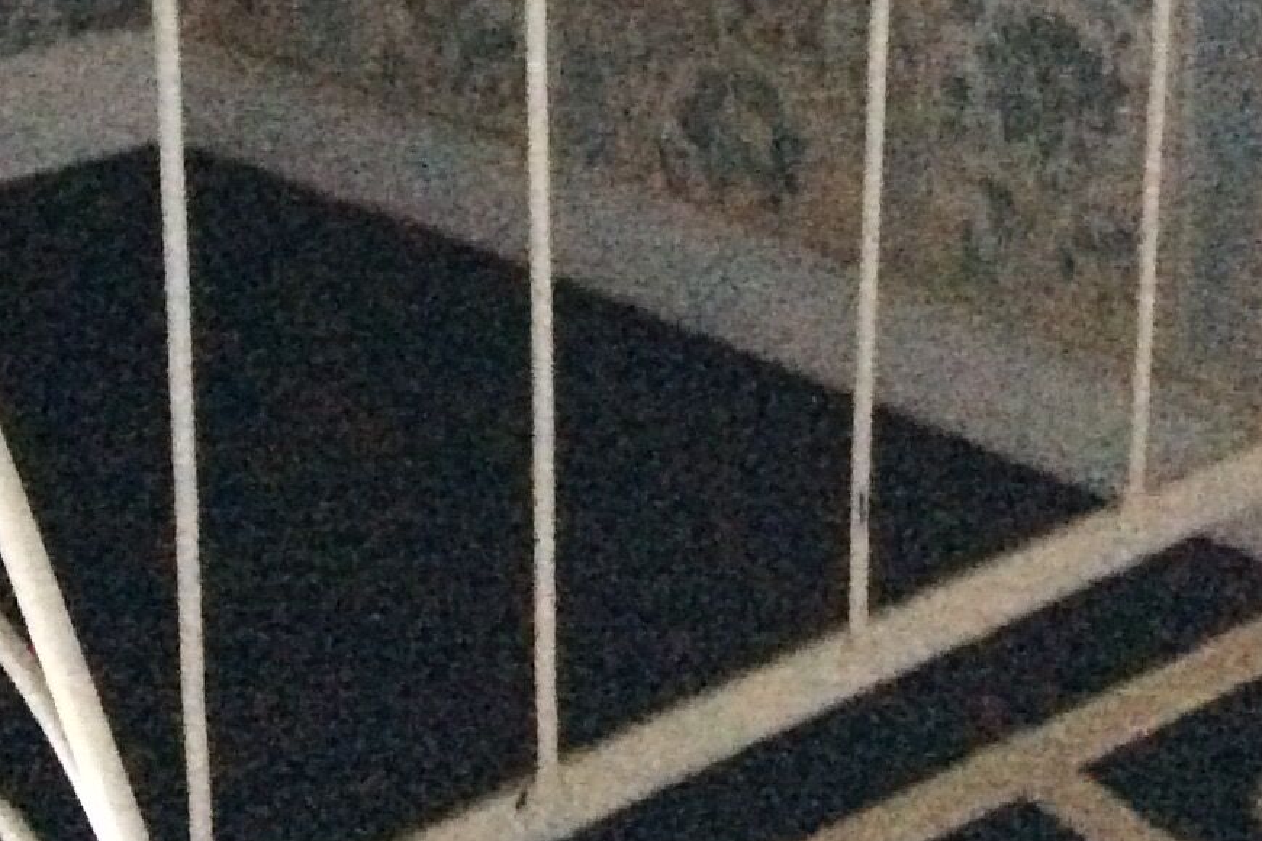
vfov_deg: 13.3
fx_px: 3470
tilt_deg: -22.5
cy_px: -271
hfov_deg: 20.6
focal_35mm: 99
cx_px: 661
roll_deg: +2.2
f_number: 2.4
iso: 800
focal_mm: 3.3
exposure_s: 1/17
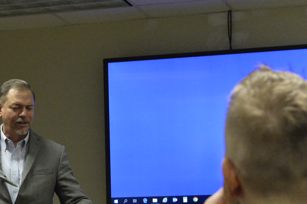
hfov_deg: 15.2
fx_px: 1133
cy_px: 142
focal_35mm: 133
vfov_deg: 10.3
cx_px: 17
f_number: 8
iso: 12800
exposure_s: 1/160
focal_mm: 70
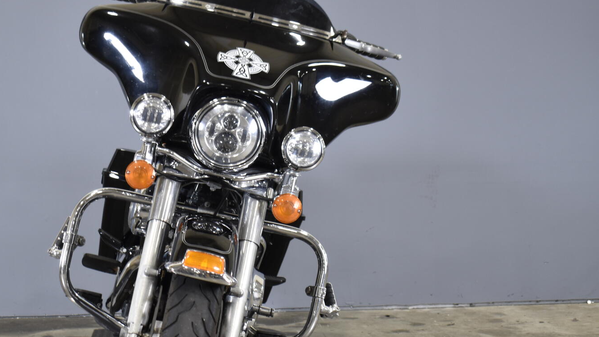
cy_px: 211
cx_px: 156
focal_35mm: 73
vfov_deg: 16.6
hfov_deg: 28.6
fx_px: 1156
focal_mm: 31
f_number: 4.2
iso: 400
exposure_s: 1/20
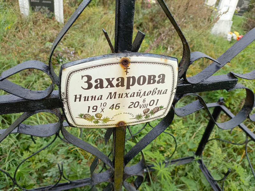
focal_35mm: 25
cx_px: 128
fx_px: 184
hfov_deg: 69.4
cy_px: 96
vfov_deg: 54.9
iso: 110
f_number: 1.69
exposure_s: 1/112
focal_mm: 4.76
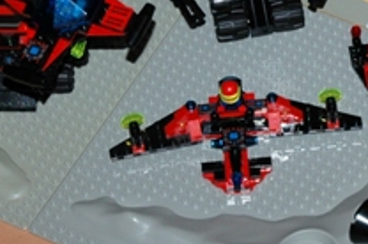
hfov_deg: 9.3
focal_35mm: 222
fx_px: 2266
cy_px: -128
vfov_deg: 6.1
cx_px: 297
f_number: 4.5
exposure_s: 1/60
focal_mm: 40
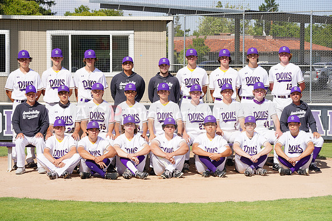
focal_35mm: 100
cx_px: 166
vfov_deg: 13.7
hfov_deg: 20.4
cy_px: 110
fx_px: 922
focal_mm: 100
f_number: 11
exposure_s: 1/200
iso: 100
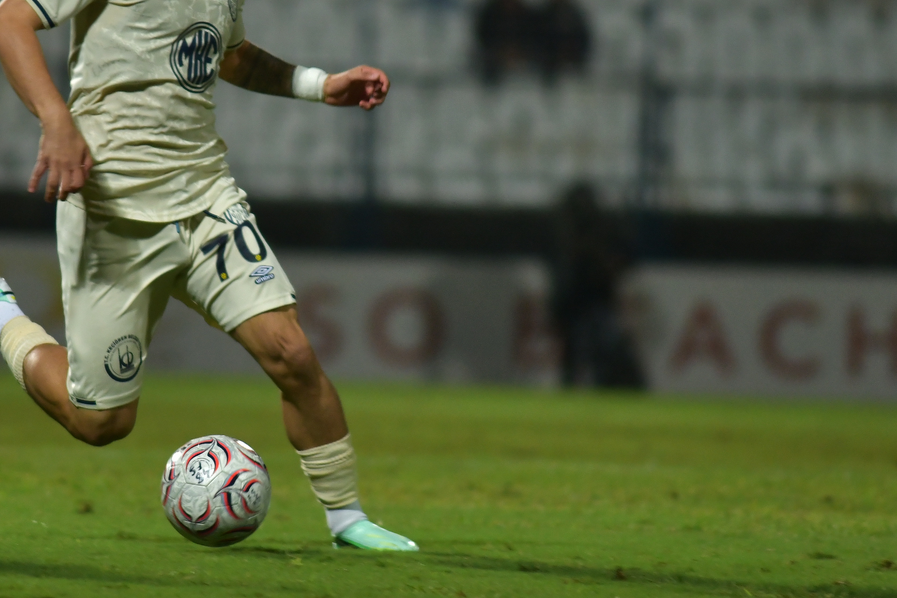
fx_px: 16145
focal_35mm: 648
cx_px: 249
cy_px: 181
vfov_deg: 2.1
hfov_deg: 3.2
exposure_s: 1/1000
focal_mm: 300
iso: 1000
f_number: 4
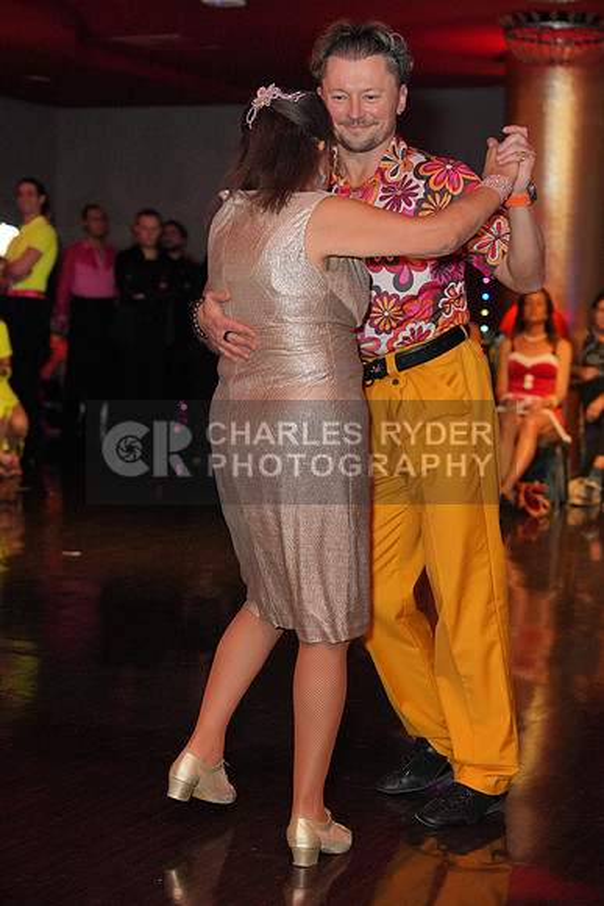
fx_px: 1760
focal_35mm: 70
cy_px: 453
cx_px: 302
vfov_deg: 28.8
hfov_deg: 19.5
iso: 4000
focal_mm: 70
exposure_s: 1/200
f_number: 4
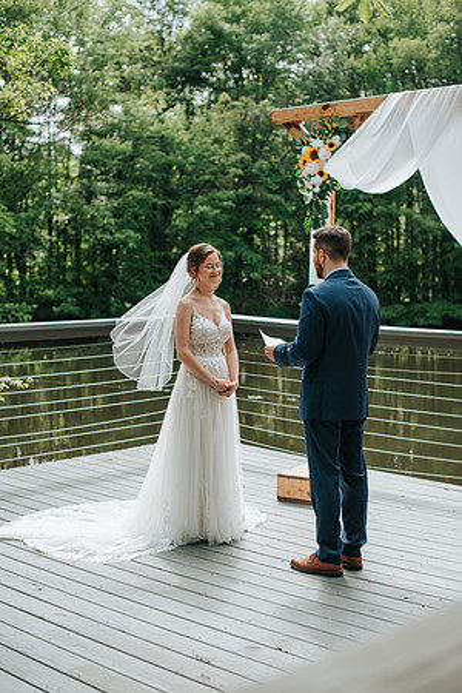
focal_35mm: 50
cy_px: 346
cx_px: 231
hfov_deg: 27.0
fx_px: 962
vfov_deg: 39.6
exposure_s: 1/400
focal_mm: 50
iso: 100
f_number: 2.8
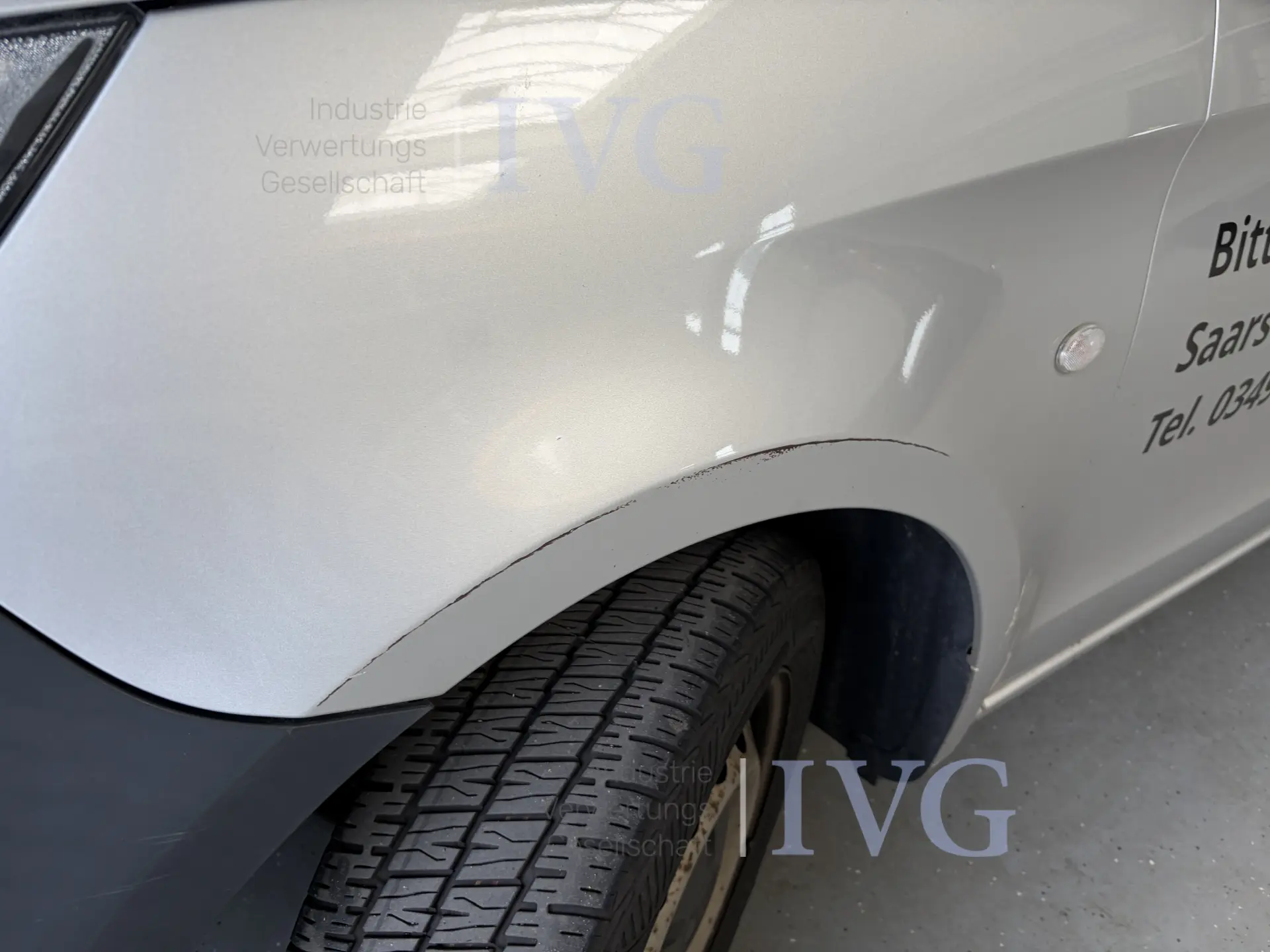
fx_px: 954
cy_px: 476
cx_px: 635
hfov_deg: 67.3
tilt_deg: -24.8
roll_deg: -2.5
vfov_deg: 53.1
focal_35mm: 26
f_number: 1.6
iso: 50
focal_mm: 5.96
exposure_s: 1/122
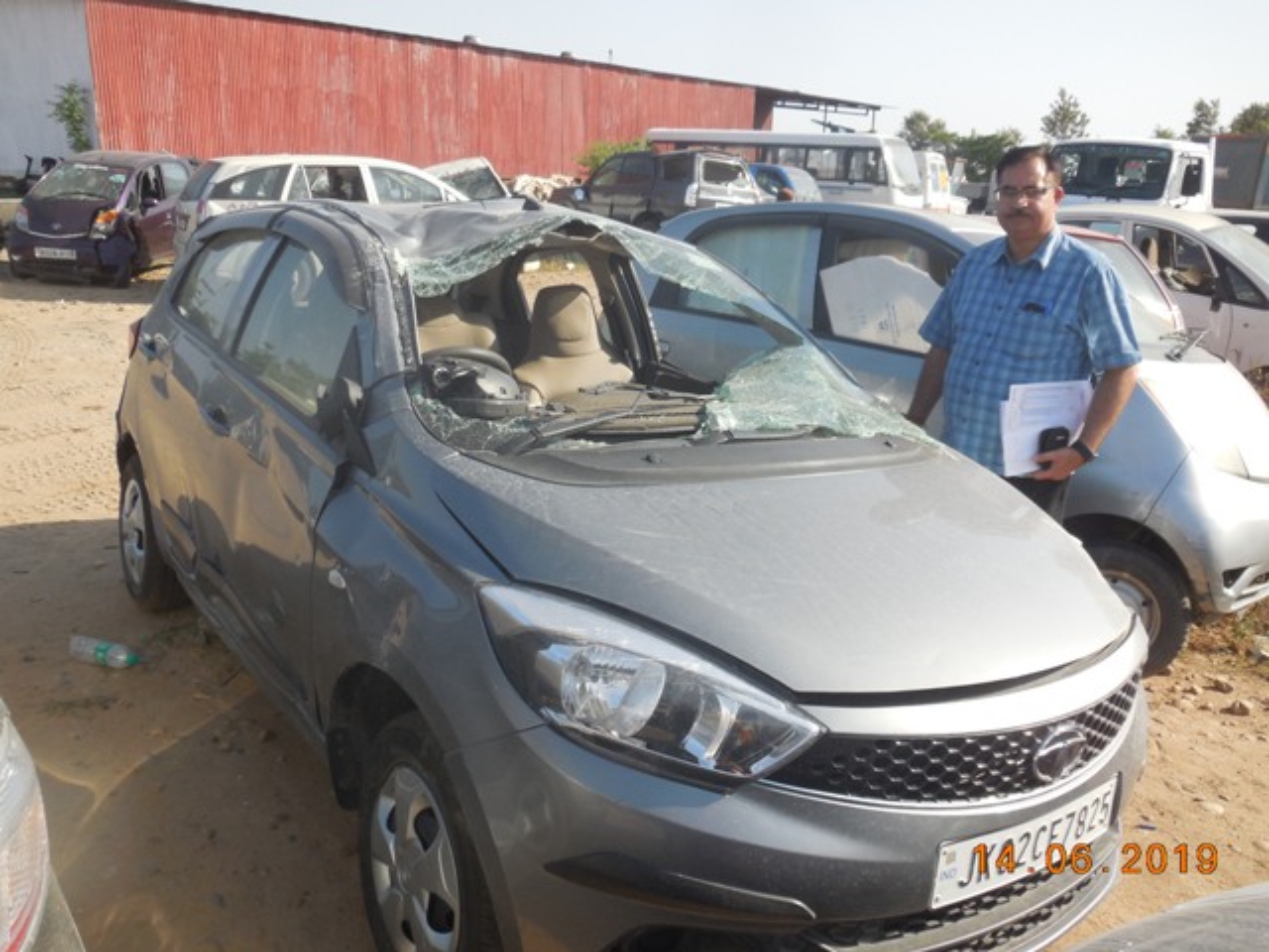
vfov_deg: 46.8
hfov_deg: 60.0
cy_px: 476
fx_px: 1100
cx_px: 634
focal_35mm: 30
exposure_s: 1/800
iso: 125
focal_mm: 5.3
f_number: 3.2
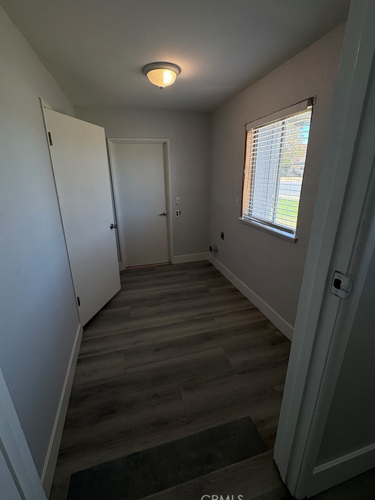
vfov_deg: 98.1
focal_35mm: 15
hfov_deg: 81.7
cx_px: 179
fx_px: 217
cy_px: 240
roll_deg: +1.0
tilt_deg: -18.5
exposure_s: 1/120
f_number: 2.2
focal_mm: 2.22
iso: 50
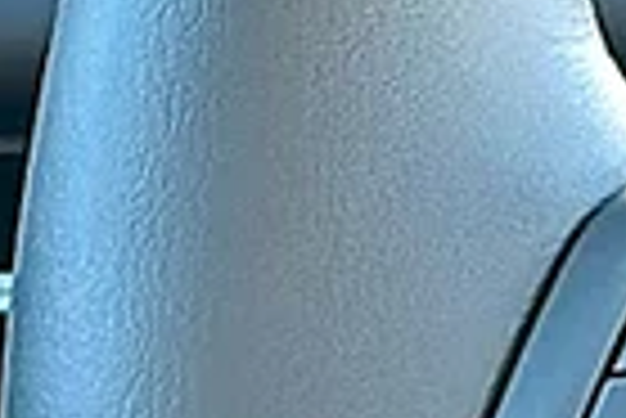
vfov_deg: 5.8
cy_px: 407
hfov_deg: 8.6
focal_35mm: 236
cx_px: 869
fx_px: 4108
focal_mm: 6.86
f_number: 1.78
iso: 125
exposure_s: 1/176
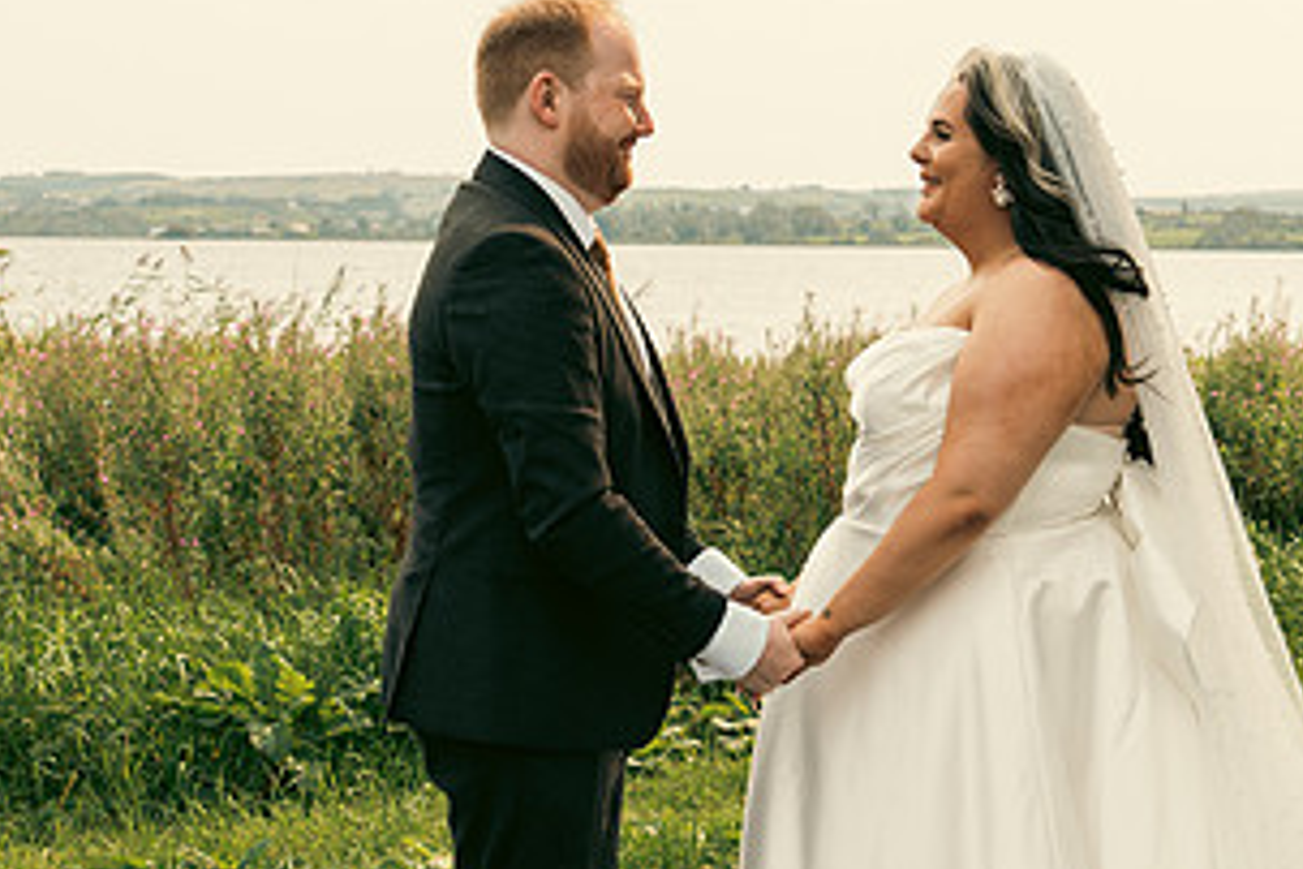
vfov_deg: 19.6
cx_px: 980
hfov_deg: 28.8
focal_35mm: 69
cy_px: 665
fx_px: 2497
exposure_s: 1/320
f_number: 3.5
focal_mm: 24
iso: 125
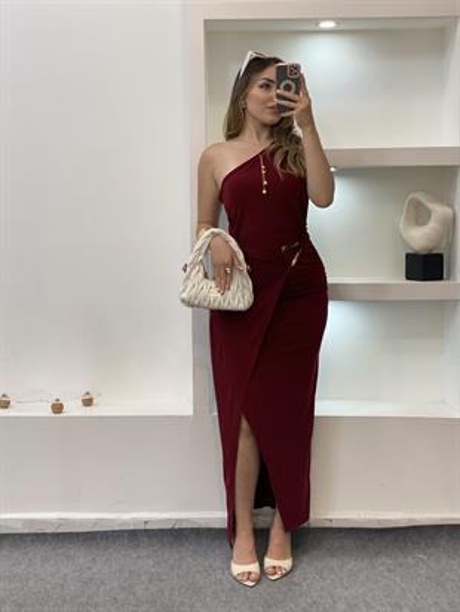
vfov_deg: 36.8
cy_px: 306
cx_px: 230
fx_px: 921
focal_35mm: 52
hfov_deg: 28.0
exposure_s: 1/100
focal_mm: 6
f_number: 2
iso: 80
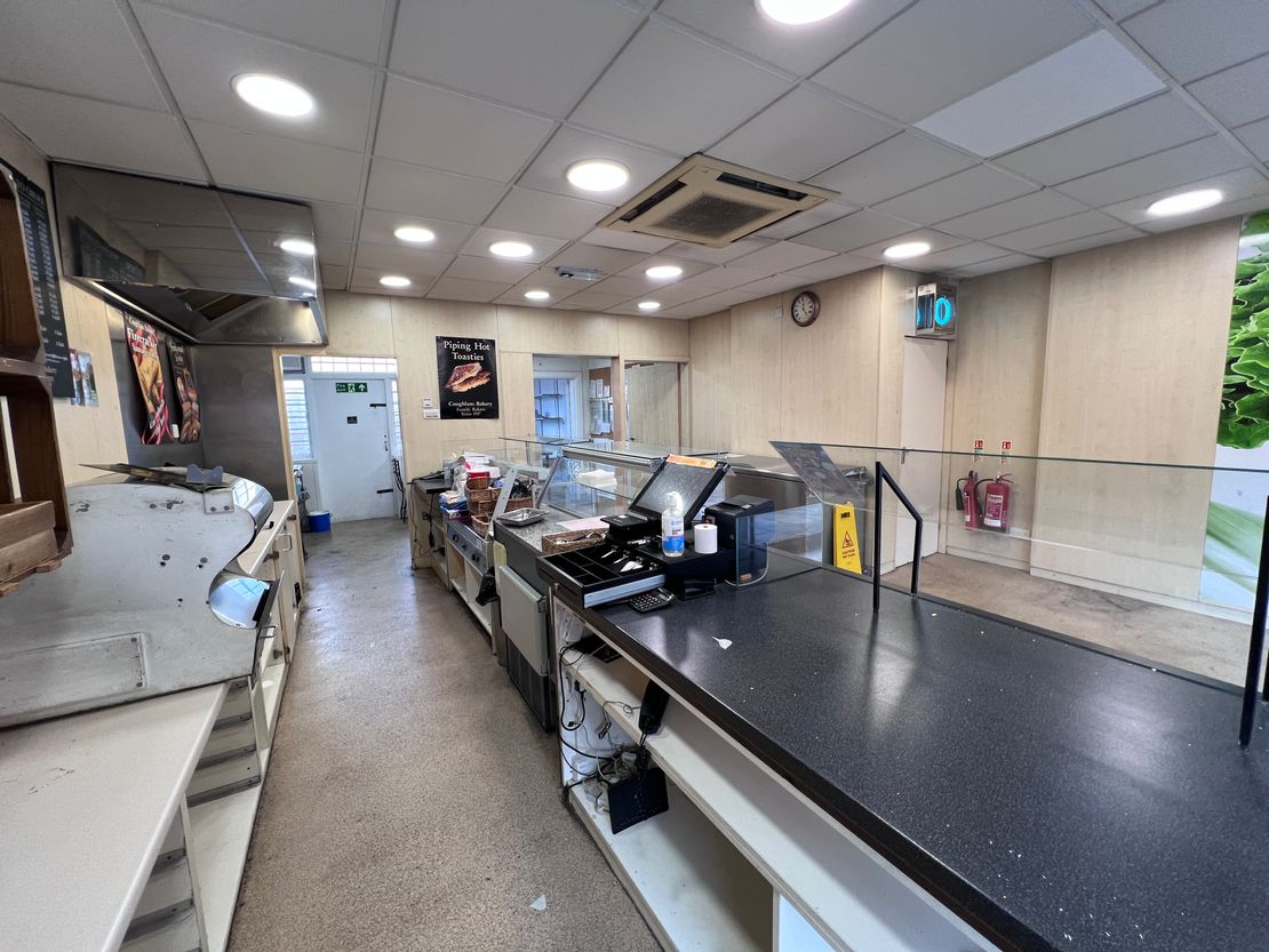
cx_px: 634
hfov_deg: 106.2
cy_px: 476
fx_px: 477
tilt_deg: -6.2
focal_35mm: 13
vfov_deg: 89.9
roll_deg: +0.9
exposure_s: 1/100
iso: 125
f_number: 1.8
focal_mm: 1.57
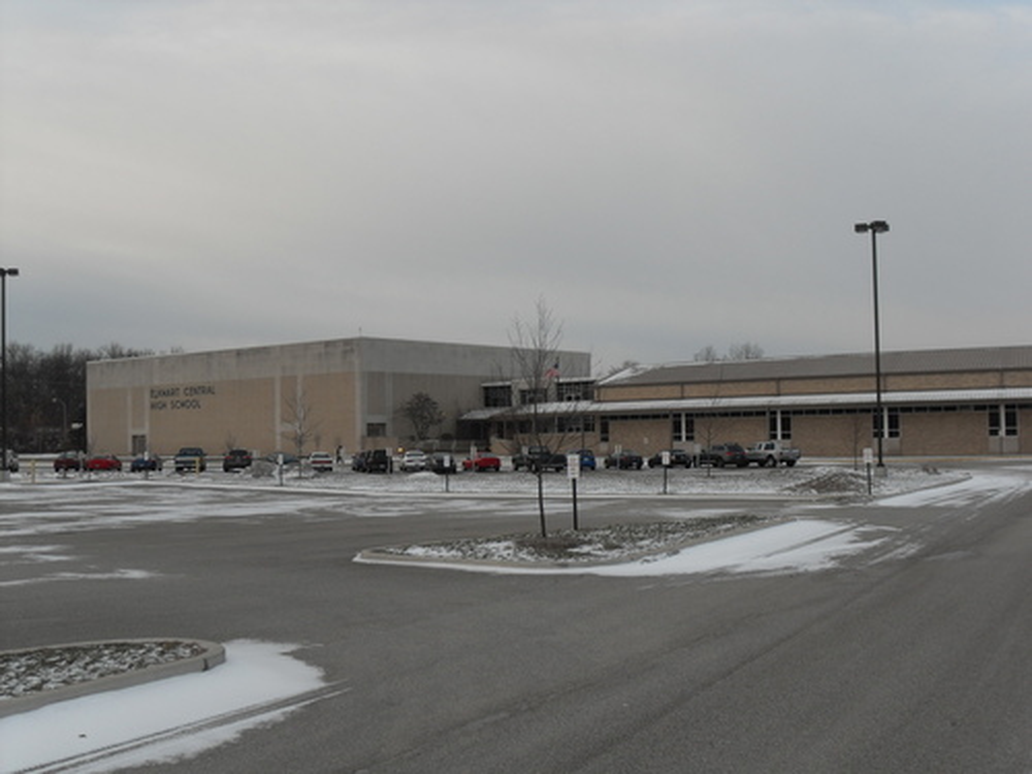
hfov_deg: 42.1
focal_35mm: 45
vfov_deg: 32.2
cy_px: 387
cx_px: 516
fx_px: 1342
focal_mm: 9.6
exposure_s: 1/250
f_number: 3.6
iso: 80
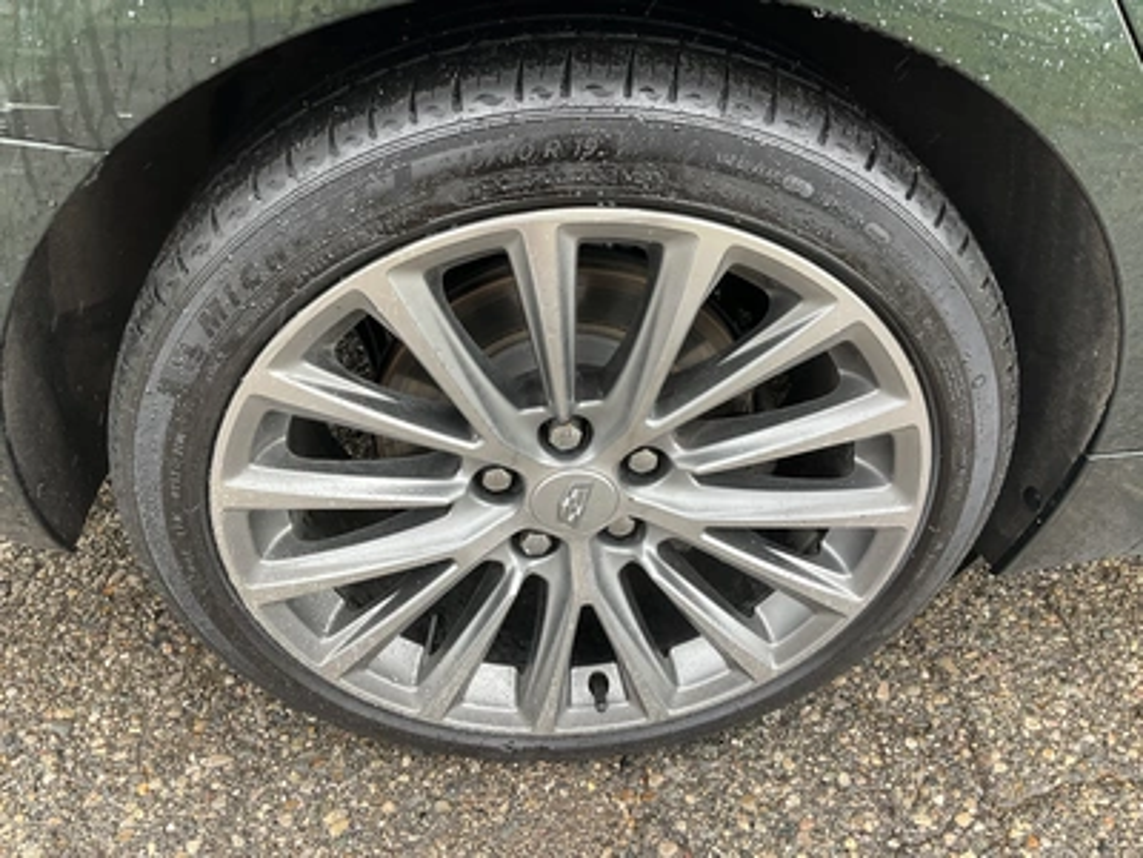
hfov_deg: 61.7
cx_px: 572
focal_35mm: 29
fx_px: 958
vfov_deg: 48.2
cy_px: 429
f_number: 1.8
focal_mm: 3
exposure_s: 1/122
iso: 40
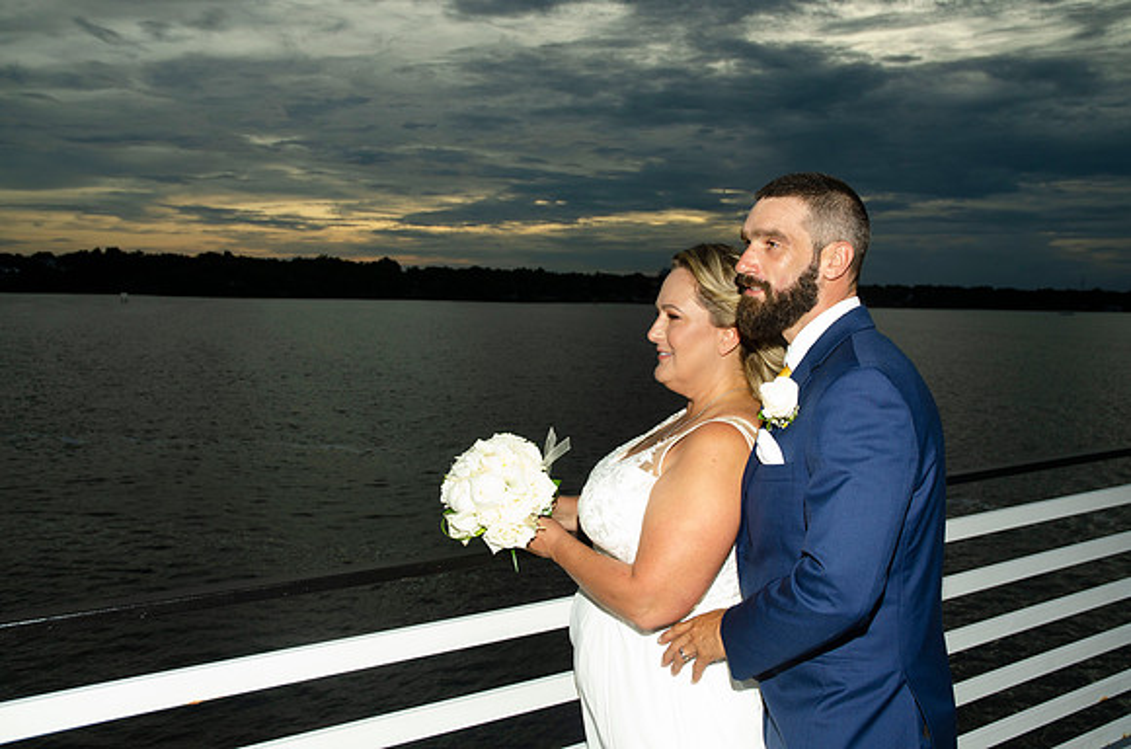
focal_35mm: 36
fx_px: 1129
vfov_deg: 36.7
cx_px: 566
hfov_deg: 53.2
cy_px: 374
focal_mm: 24
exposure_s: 1/250
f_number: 5.6
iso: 200
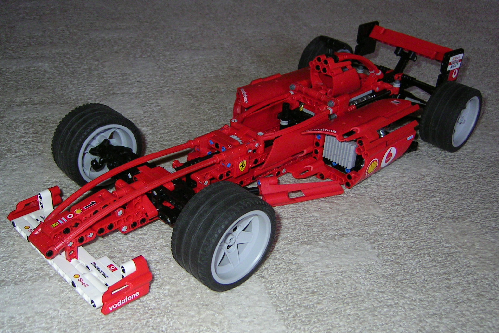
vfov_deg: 34.2
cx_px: 247
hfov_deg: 49.6
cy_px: 185
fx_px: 541
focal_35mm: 39
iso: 100
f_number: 2.8
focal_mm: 5.6
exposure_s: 1/30
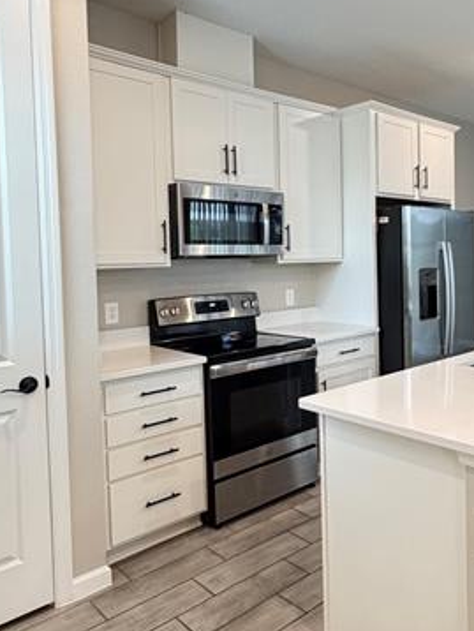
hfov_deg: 45.5
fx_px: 547
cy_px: 282
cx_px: 344
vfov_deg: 59.8
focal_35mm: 30
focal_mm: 2.22
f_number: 2.2
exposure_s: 1/60
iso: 500
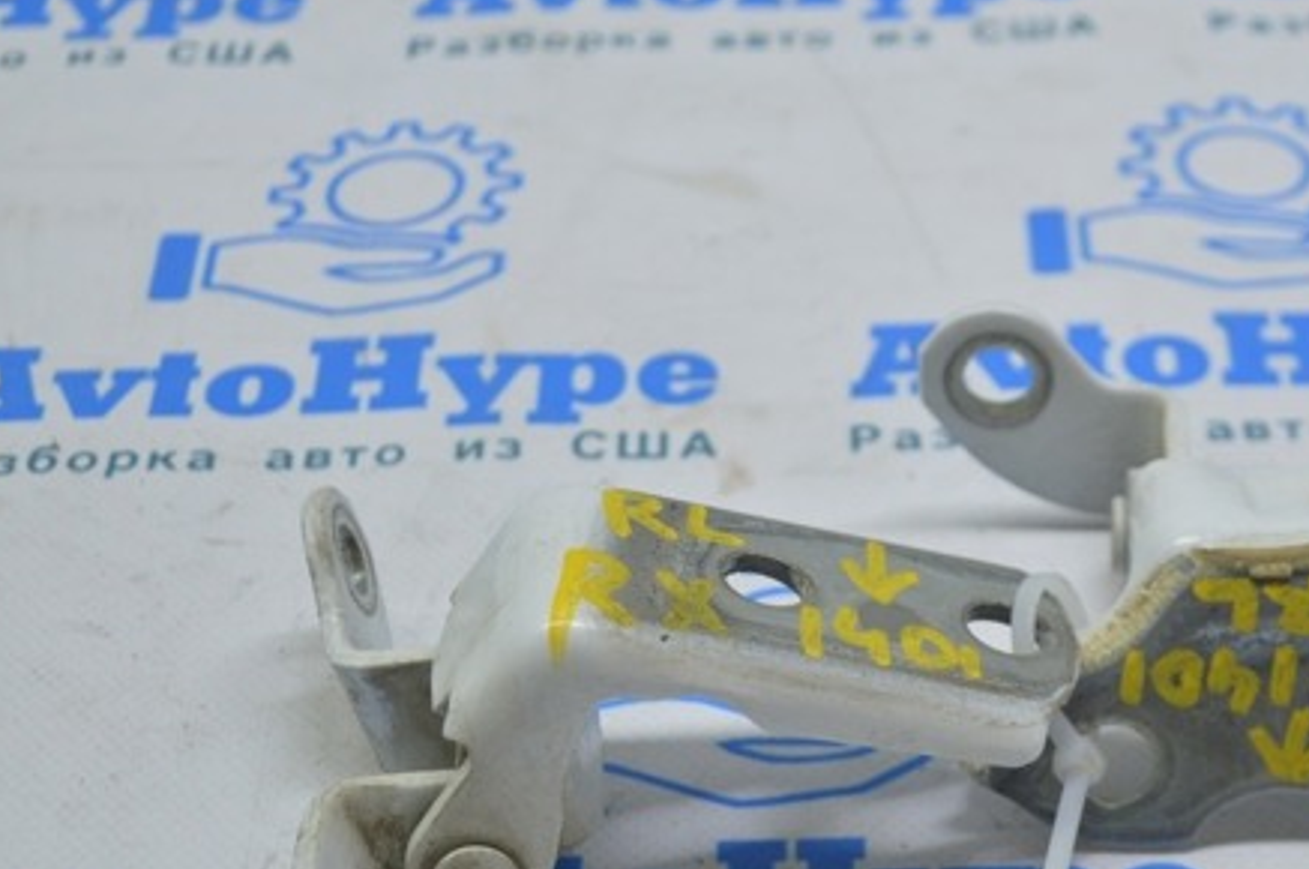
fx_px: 3667
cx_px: 920
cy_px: 499
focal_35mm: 101
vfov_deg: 13.5
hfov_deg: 20.1
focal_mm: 46
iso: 400
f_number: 5
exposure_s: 1/40
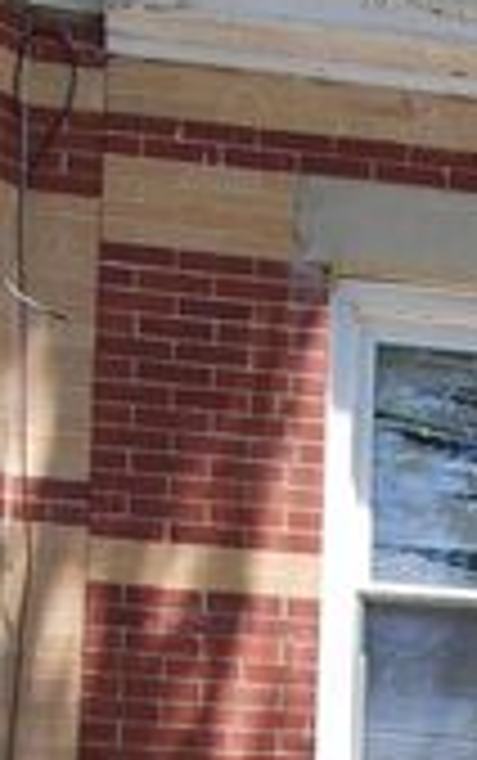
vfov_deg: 13.5
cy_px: 1336
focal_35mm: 140
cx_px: 981
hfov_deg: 8.8
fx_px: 2905
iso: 100
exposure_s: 1/160
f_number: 5.6
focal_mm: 31
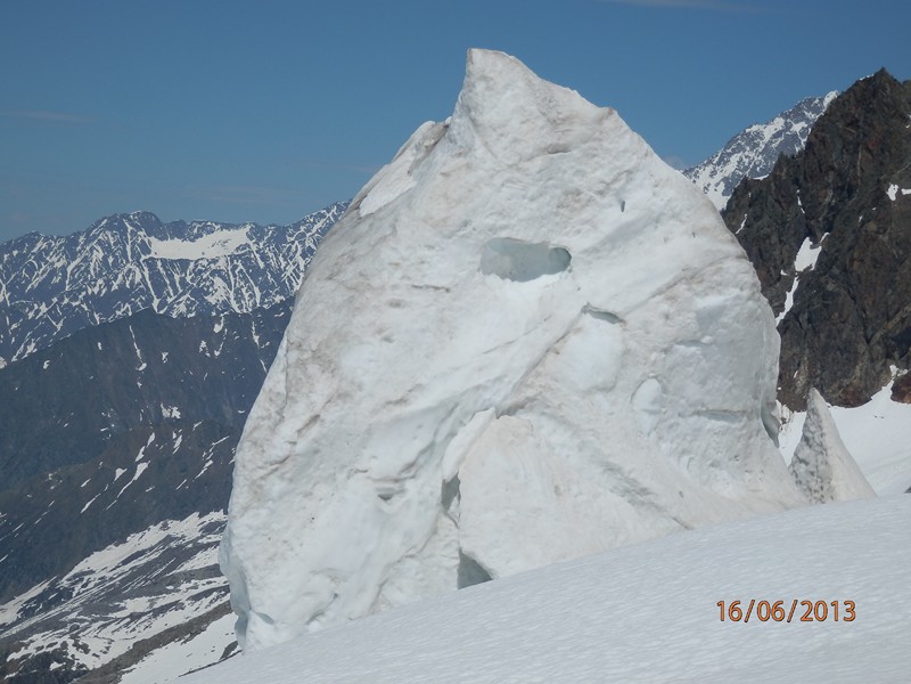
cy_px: 342
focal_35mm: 128
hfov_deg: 15.4
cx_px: 456
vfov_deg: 11.6
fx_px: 3369
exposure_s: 1/200
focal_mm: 22.9
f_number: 14.9
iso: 80
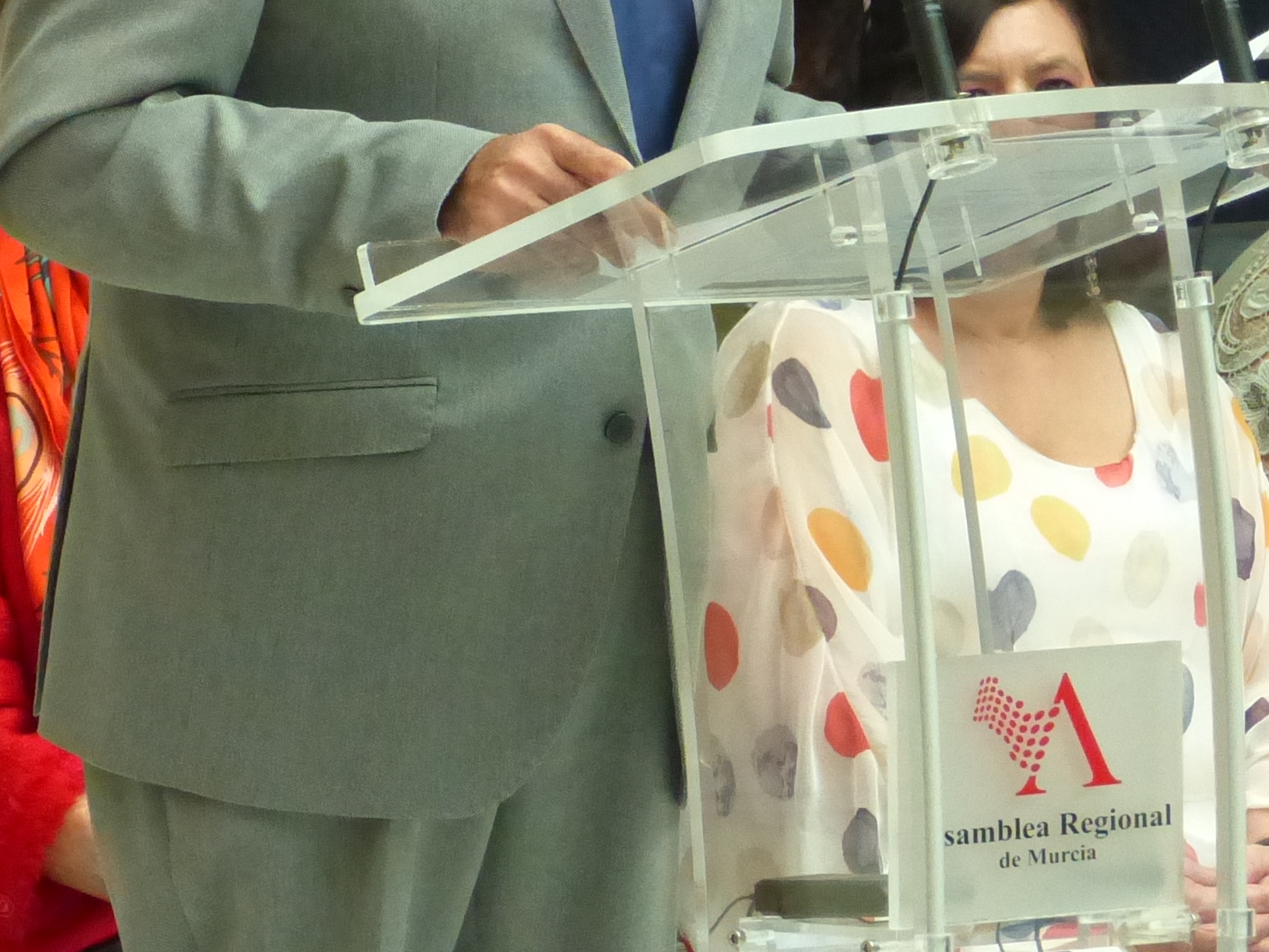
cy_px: -141
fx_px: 18620
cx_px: 1310
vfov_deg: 2.9
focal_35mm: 508
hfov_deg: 3.9
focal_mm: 37.3
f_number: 3.2
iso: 800
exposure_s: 1/1000
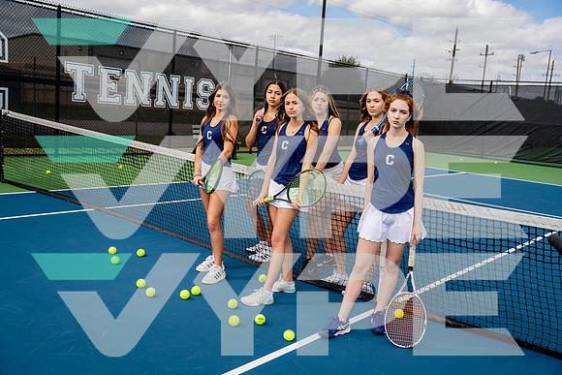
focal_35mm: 35
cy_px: 188
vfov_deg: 37.9
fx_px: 546
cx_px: 281
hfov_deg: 54.4
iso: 100
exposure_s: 1/1000
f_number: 4
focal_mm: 35
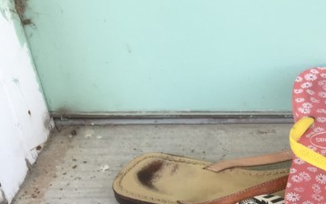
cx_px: 448
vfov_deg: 14.3
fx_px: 782
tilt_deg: -35.2
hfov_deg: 20.9
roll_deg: -0.3
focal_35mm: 88
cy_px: 262
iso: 32
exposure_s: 1/130
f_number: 2.2
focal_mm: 4.15
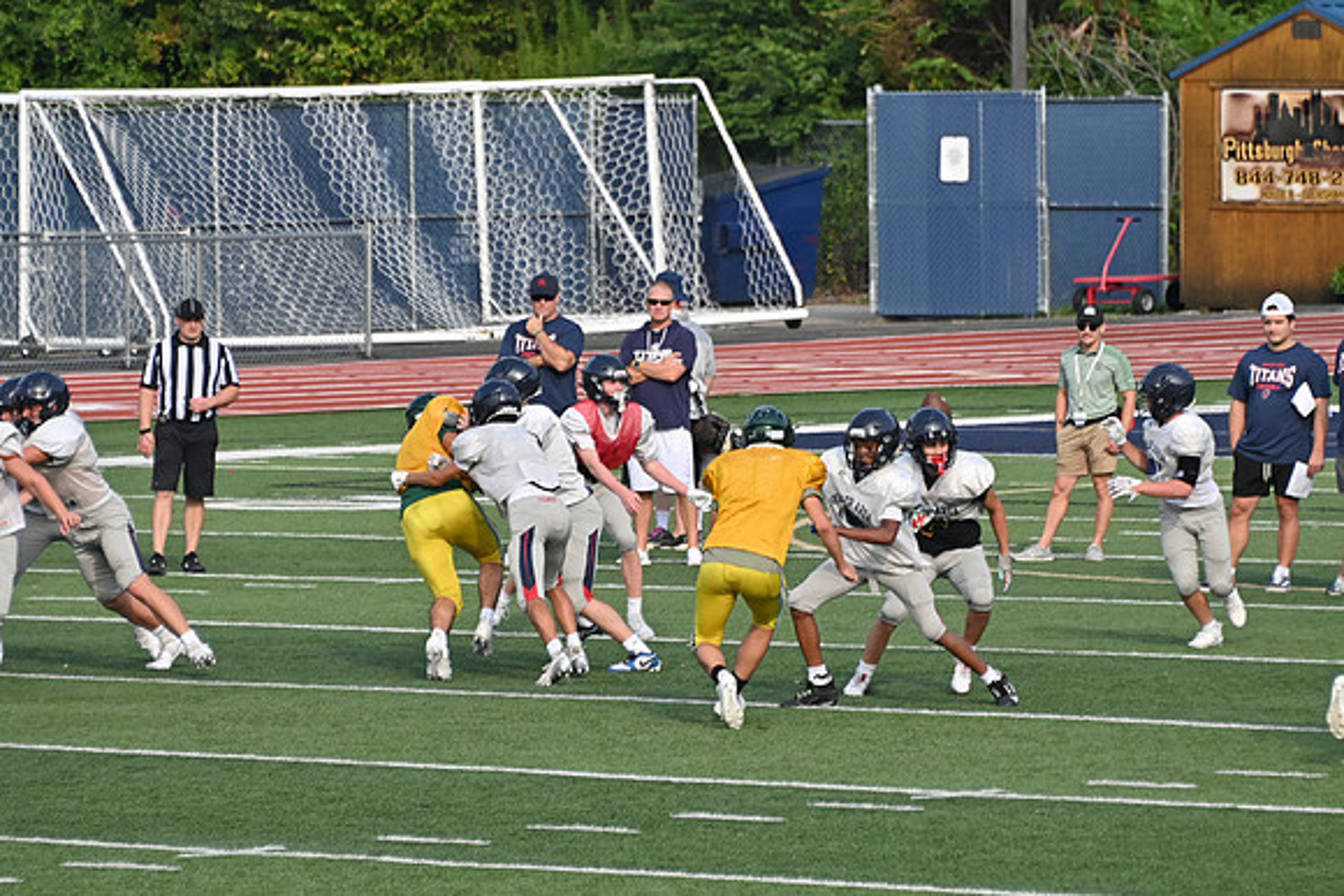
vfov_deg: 4.0
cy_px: 448
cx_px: 672
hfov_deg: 6.0
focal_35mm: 345
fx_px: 12882
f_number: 5.6
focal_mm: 230
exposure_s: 1/800
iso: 200
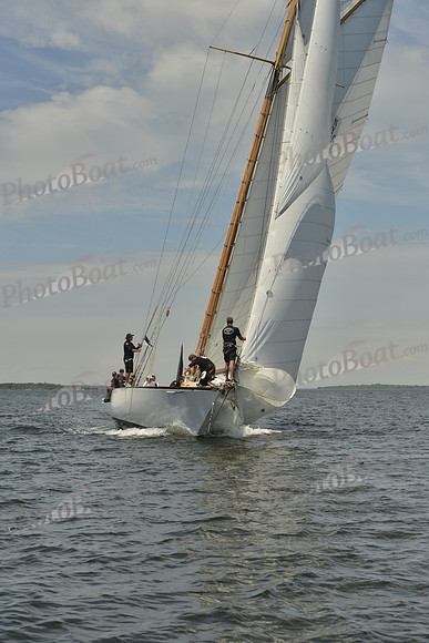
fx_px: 1250
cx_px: 214
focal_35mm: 70
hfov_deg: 19.5
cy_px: 322
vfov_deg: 28.8
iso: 280
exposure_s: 1/1600
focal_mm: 70
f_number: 9
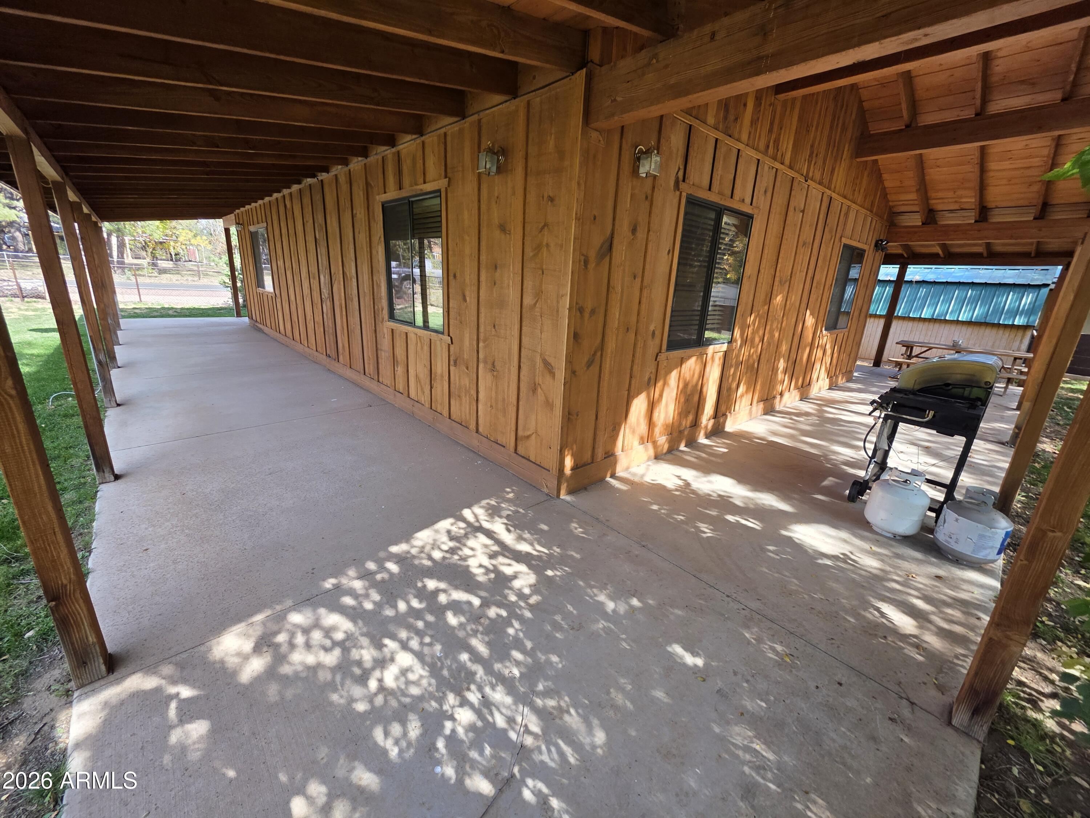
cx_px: 545
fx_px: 409
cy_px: 409
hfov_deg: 106.2
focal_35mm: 13
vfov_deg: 89.9
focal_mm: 2.2
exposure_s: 1/267
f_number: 1.9
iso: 40
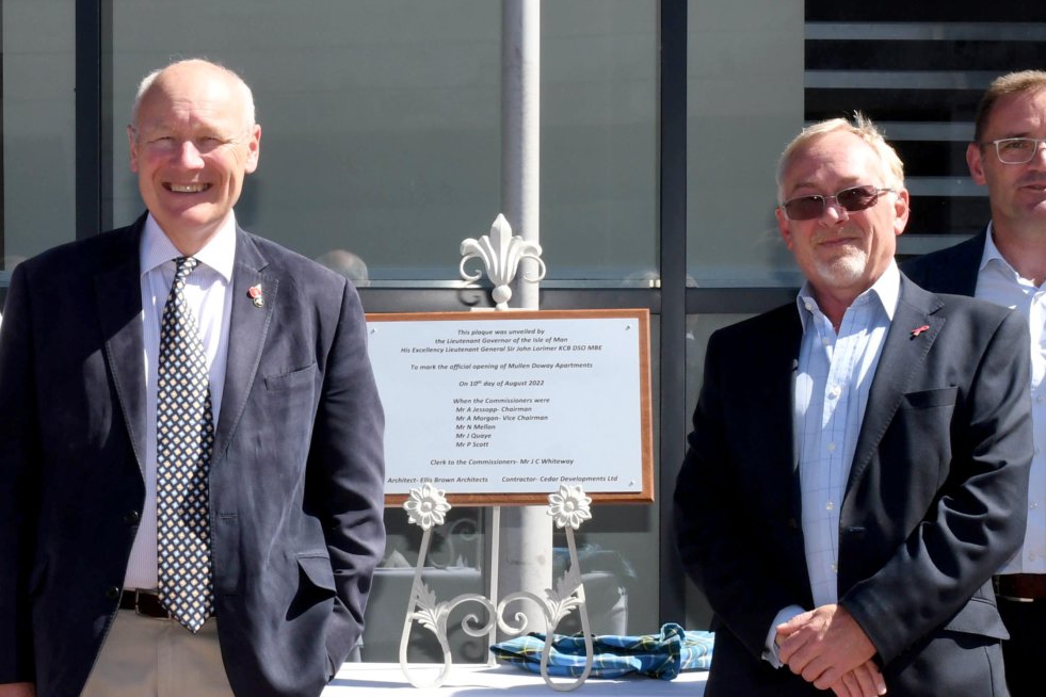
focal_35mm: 97
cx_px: 272
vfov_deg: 14.1
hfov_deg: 20.9
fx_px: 2819
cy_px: 487
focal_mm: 31
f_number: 13
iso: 500
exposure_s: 1/250
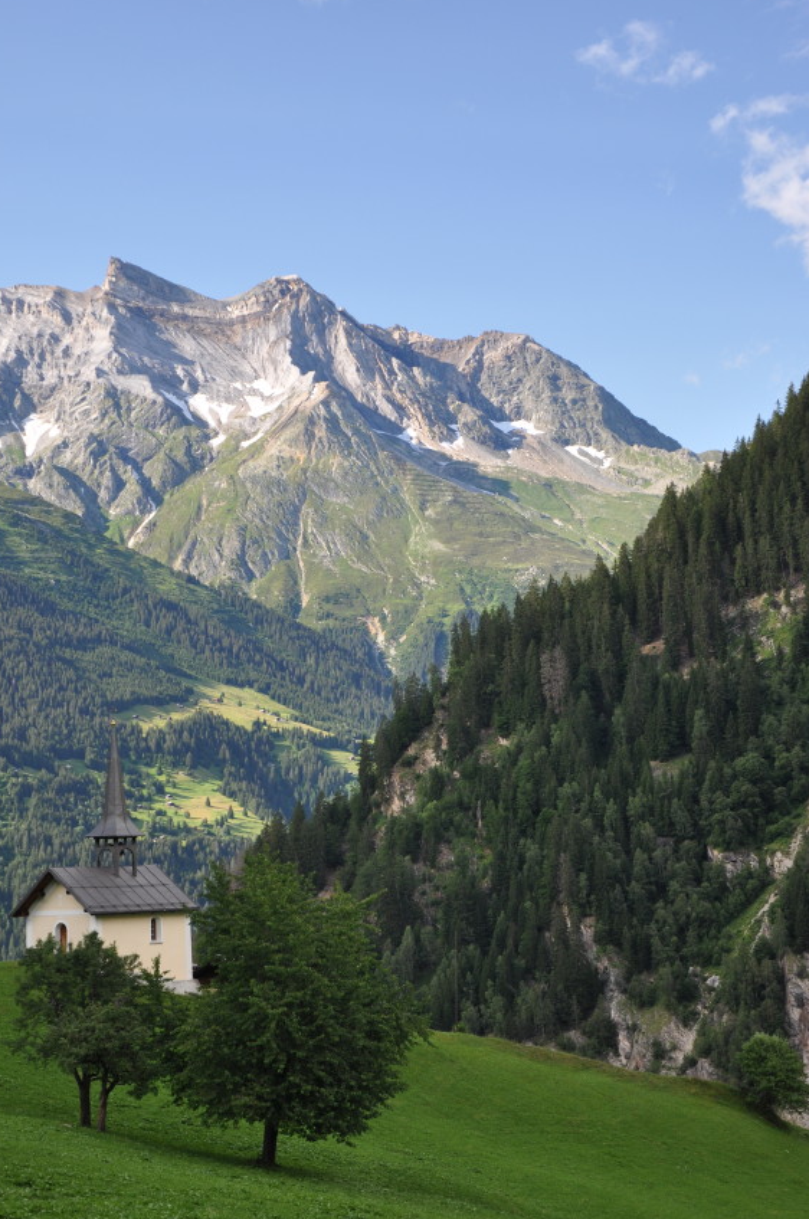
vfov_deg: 24.9
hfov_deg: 16.7
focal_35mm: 82
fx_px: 2760
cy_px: 623
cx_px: 333
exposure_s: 1/100
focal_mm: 45
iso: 200
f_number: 5
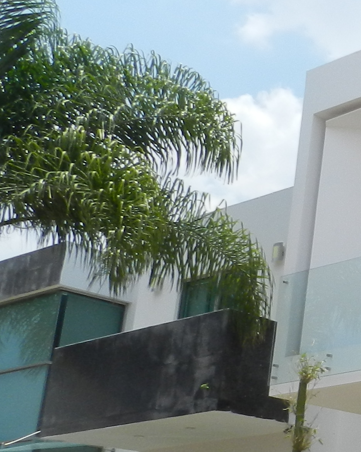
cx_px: 736
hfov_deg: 15.6
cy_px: 344
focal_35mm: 77
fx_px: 1028
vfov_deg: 24.5
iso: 160
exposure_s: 1/800
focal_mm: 4
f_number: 4.5
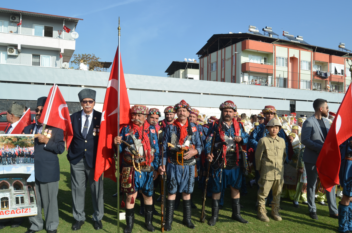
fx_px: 278
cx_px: 176
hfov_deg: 64.7
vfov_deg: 45.5
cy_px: 116
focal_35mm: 28
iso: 125
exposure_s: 1/250
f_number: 8
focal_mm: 19
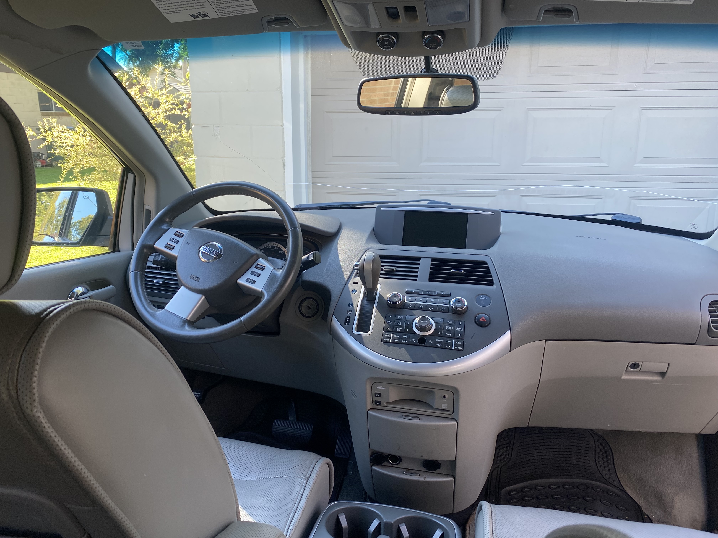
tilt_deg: -16.5
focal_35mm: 26
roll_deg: -1.2
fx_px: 539
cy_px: 269
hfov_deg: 67.3
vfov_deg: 53.1
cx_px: 359
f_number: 1.8
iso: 64
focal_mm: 4.25
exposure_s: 1/122
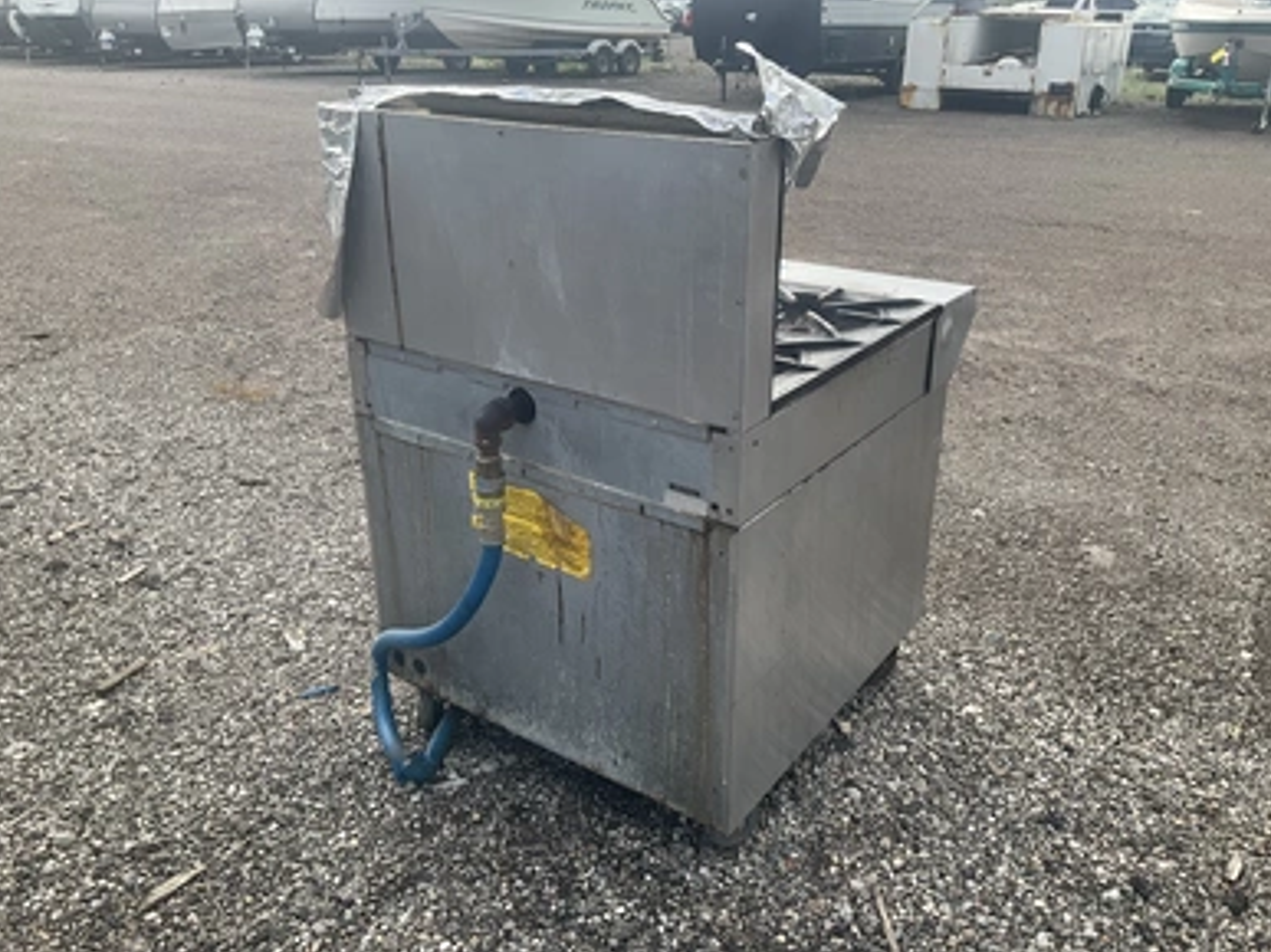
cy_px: 463
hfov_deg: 60.0
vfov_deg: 46.8
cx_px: 647
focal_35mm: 30
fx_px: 1101
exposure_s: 1/568
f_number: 1.8
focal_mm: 3
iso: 25
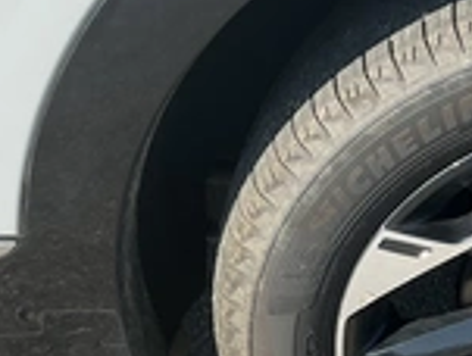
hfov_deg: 23.2
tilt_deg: -39.0
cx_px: 616
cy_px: 319
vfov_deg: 19.6
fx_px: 1011
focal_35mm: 74
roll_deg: -3.0
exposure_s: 1/792
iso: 25
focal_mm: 3
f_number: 1.8
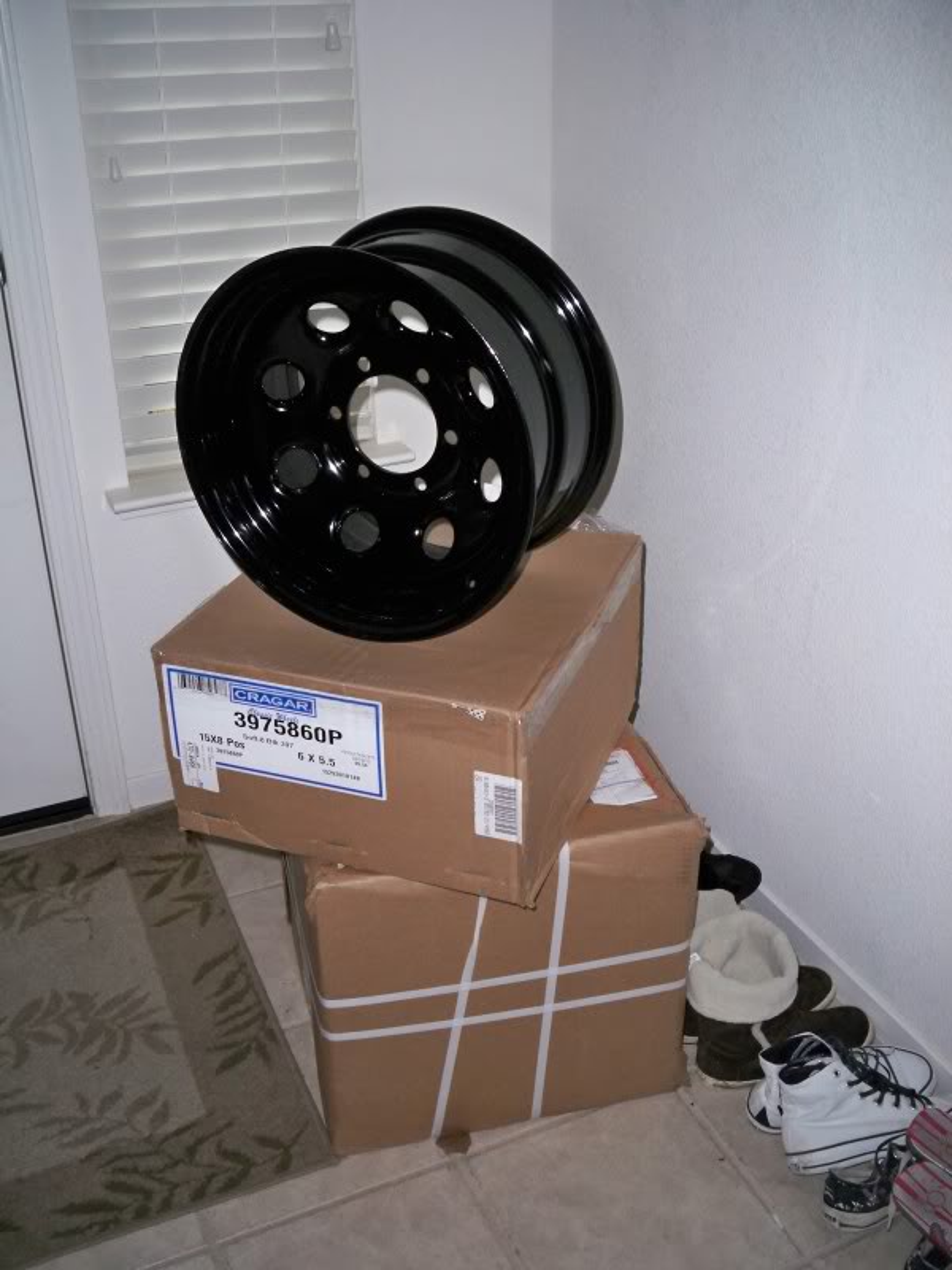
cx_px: 476
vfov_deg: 52.6
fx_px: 1283
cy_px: 635
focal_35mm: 35
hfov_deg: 40.7
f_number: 3.1
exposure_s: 1/60
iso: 200
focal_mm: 6.3
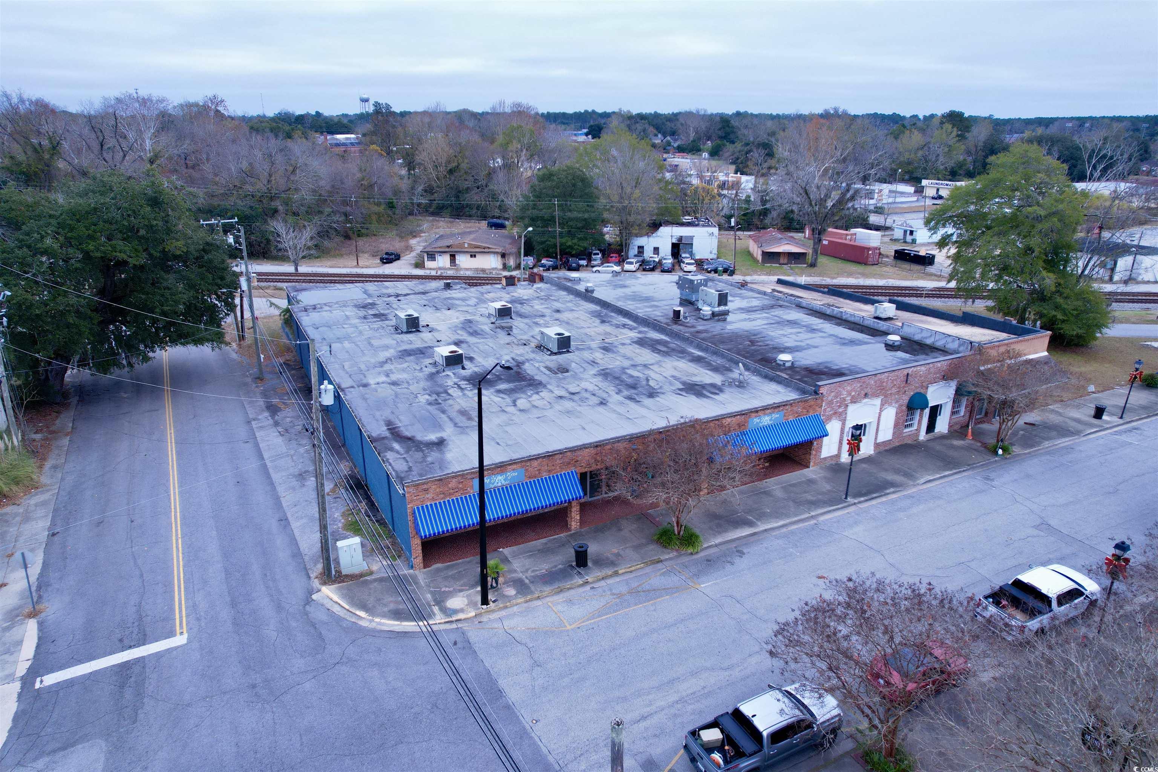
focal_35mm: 22
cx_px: 579
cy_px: 386
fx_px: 708
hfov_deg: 78.6
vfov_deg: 57.2
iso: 100
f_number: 2.8
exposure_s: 1/500
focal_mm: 8.38
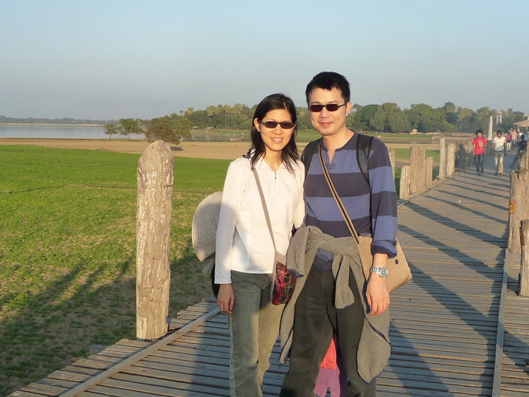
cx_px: 286
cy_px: 204
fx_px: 734
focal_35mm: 48
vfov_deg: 30.3
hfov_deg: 39.6
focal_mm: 5.3
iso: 160
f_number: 3.4
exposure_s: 1/500
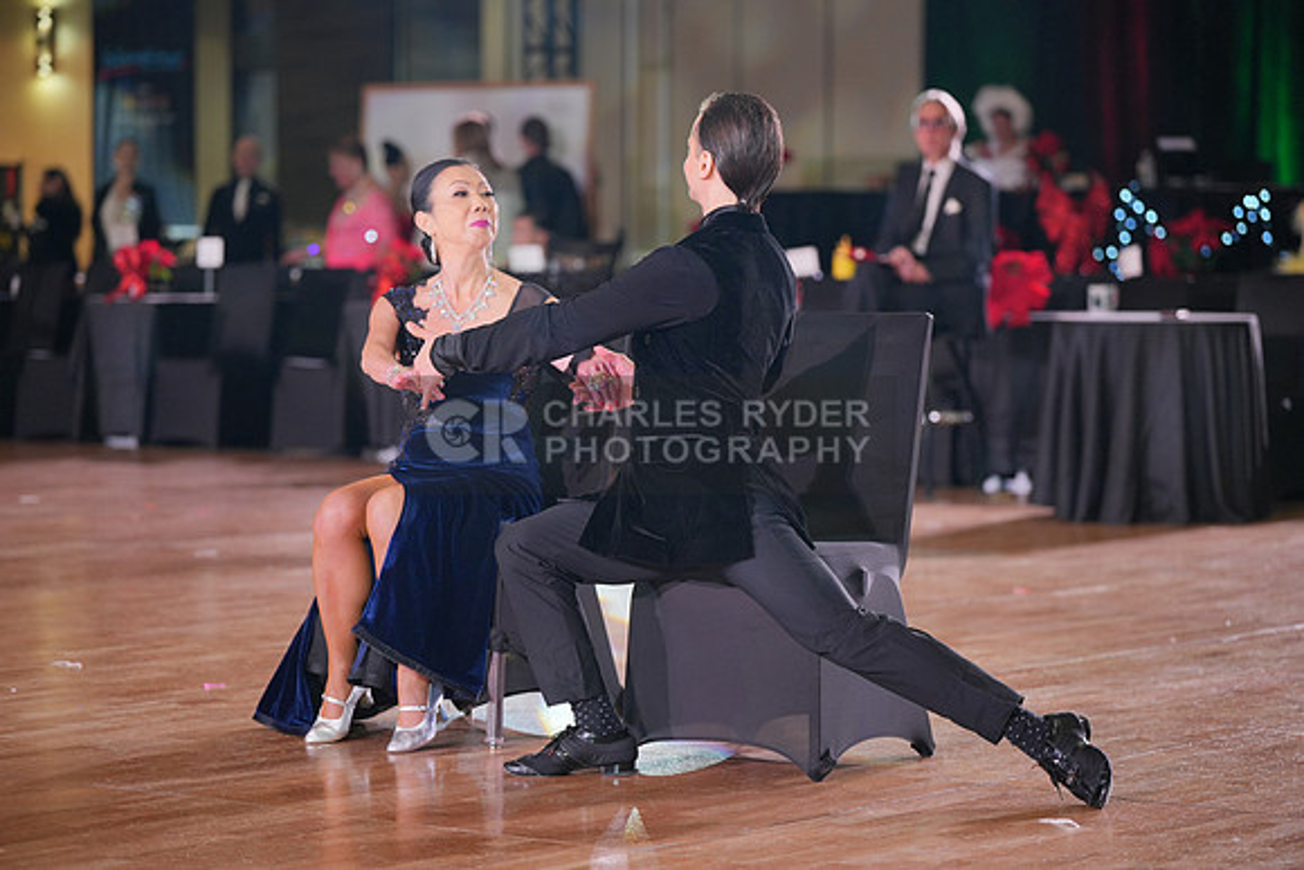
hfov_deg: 18.4
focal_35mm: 111
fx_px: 4021
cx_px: 652
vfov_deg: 12.3
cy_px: 435
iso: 1000
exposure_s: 1/400
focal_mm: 111
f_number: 2.8
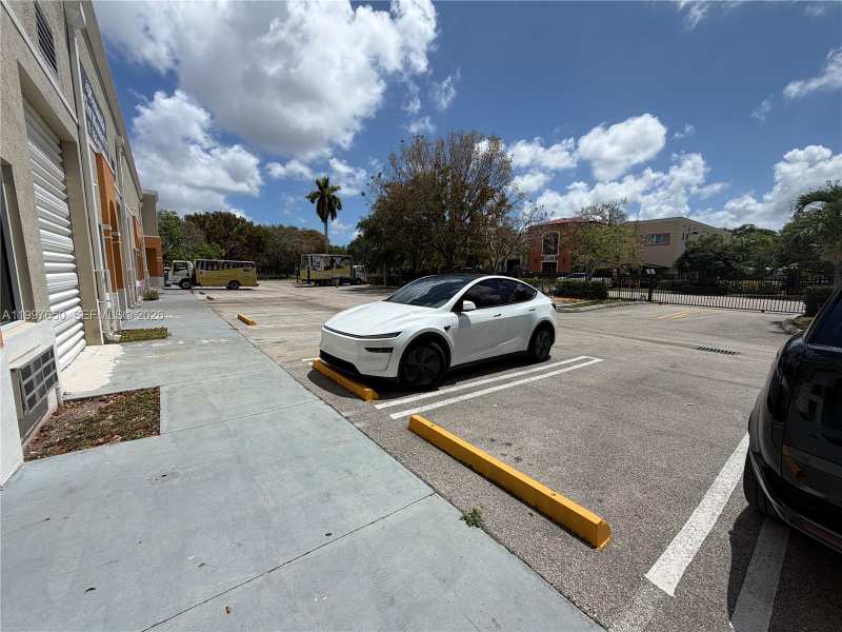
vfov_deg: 85.7
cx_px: 421
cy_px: 316
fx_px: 341
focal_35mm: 14
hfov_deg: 102.1
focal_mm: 2.22
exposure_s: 1/1795
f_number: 2.2
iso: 20
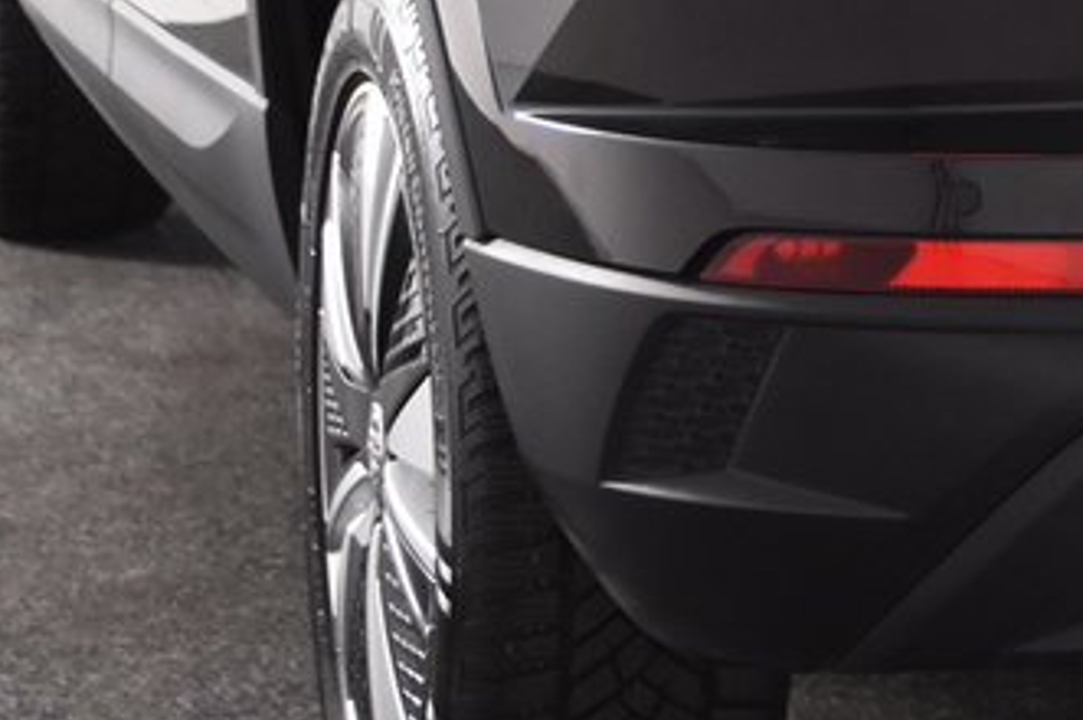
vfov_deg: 7.5
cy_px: -155
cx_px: 1485
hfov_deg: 11.1
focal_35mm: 180
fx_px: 5408
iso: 1600
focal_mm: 31
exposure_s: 1/60
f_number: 4
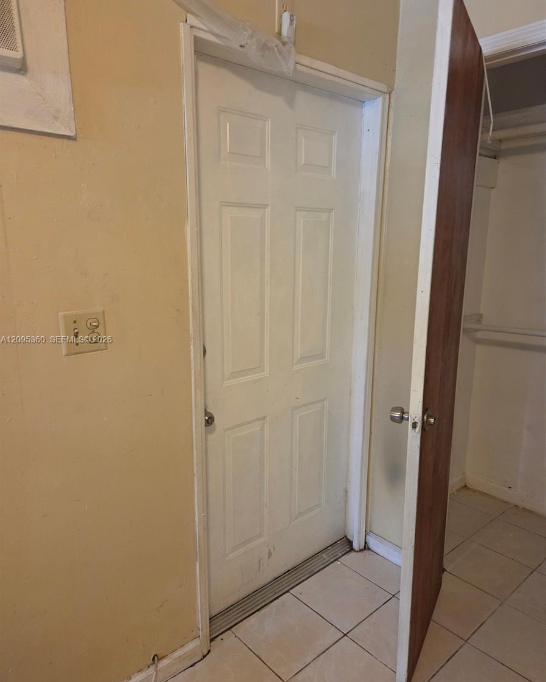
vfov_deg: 70.3
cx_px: 273
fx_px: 485
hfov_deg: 58.8
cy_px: 340
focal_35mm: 24
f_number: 1.8
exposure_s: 1/120
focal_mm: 5.4
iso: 1000
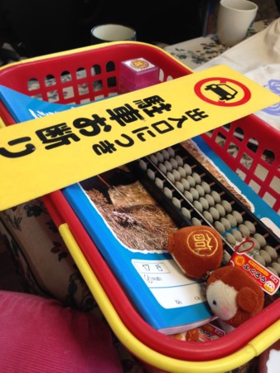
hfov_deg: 43.0
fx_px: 356
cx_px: 140
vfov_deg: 55.3
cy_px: 186
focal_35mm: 33
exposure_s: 1/20
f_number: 2.4
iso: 64
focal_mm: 4.12
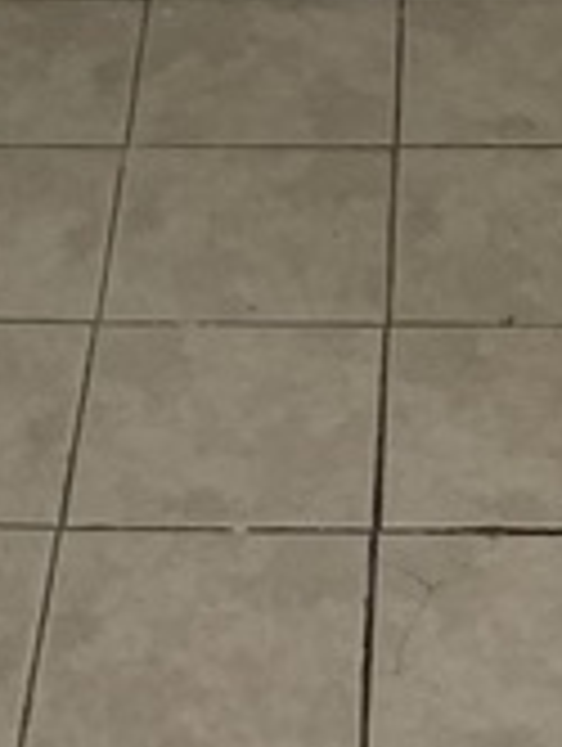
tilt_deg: -11.5
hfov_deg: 9.3
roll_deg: +0.2
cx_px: 513
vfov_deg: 10.6
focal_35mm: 160
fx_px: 3455
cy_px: -1053
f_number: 1.8
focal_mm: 4.25
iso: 160
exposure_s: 1/60
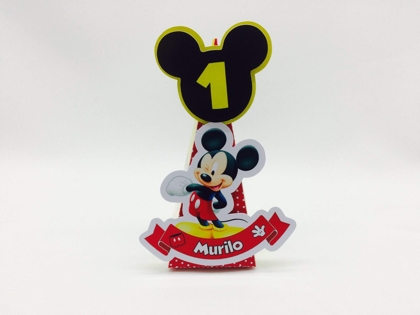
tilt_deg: -29.6
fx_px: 352
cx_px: 210
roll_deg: -0.9
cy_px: 158
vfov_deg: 48.2
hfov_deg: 61.7
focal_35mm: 29
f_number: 2.2
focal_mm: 4.15
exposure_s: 1/121
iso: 32
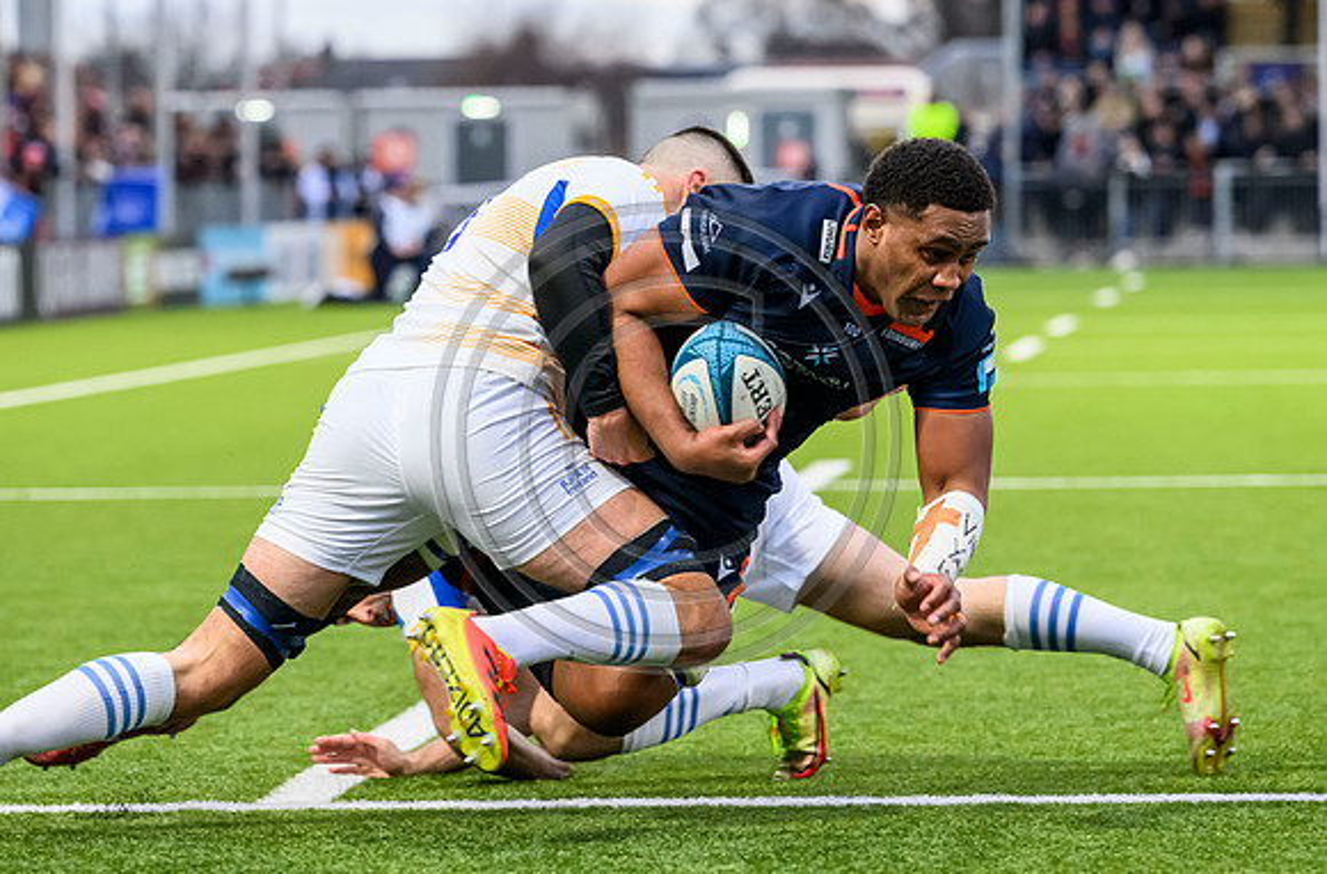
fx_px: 8983
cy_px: 258
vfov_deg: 5.6
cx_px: 673
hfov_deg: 8.4
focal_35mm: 245
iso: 4000
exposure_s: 1/800
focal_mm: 175
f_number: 4.5
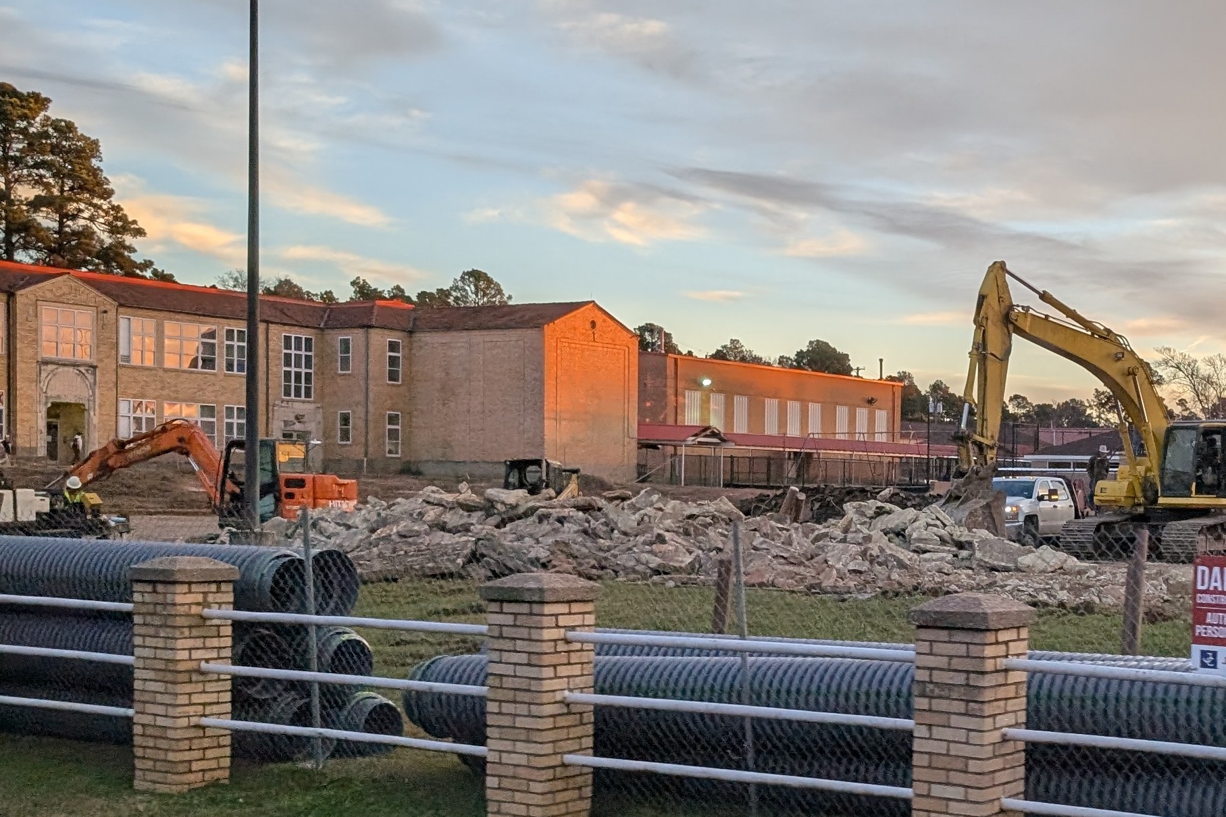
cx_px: 563
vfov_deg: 41.0
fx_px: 1090
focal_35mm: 32
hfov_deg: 58.6
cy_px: 346
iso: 119
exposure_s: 1/569
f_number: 1.68
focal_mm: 6.9
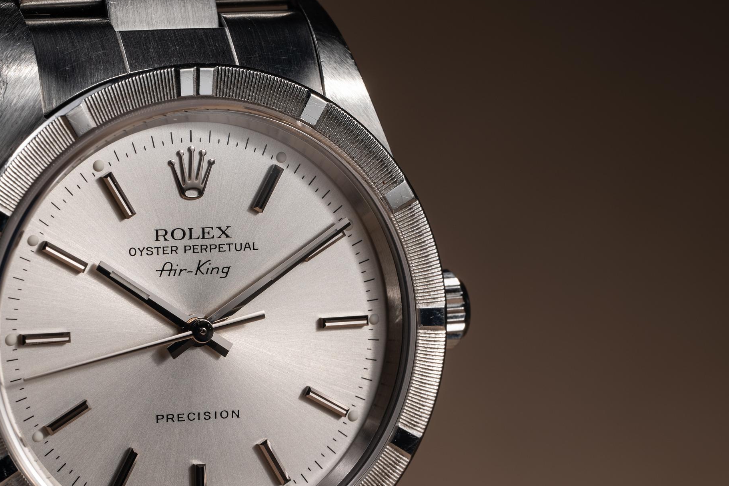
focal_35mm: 166
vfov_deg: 8.3
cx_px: 203
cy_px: 333
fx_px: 3361
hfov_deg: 12.4
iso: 64
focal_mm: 105
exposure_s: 1/100
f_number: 22
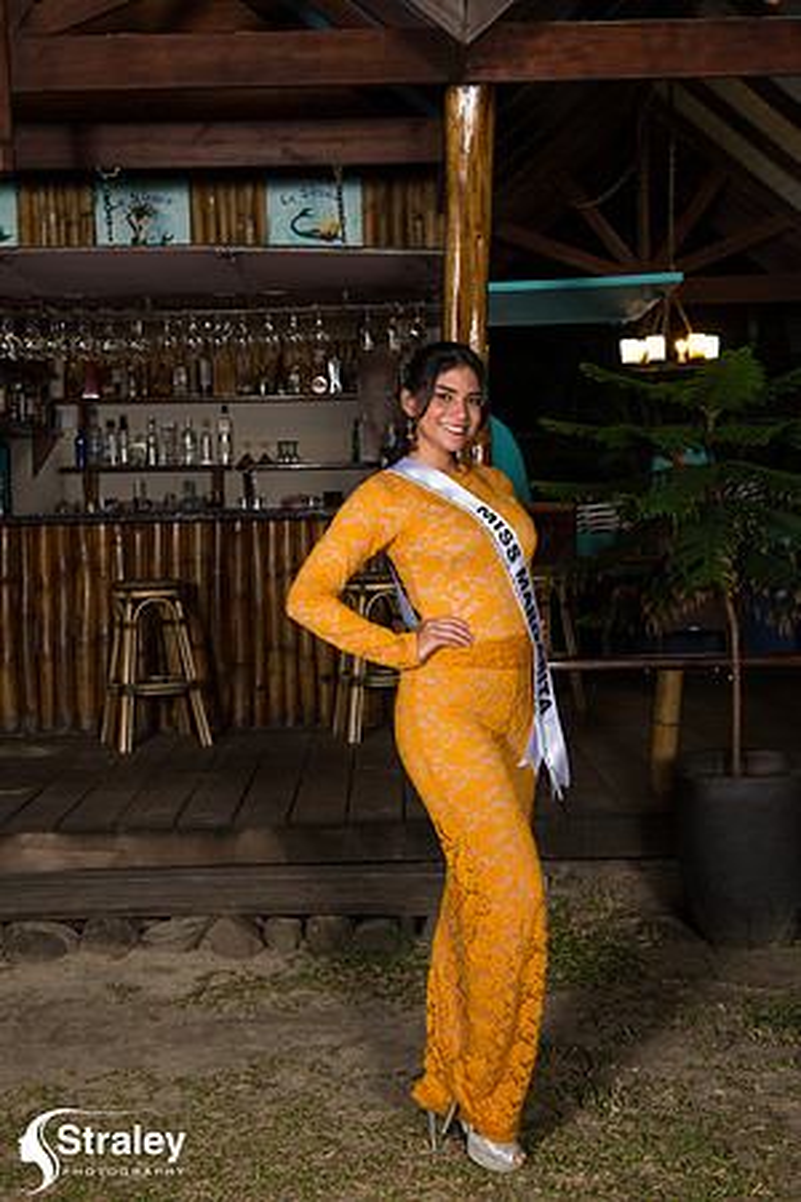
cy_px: 601
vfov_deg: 41.1
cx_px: 400
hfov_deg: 28.1
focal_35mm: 48
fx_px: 1602
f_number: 5.6
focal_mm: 48
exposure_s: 1/80
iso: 500
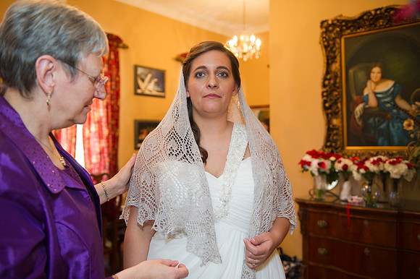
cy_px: 140
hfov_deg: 54.5
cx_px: 210
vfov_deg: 37.8
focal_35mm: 35
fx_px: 408
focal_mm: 35
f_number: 3.2
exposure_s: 1/50
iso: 800
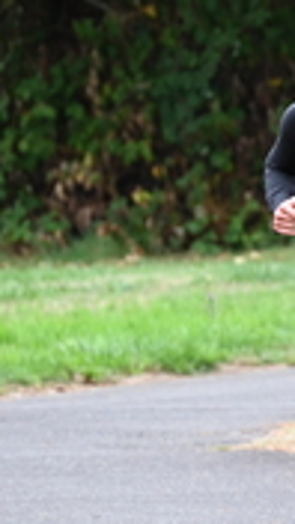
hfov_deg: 1.9
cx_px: 521
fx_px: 9095
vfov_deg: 3.3
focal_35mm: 654
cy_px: 213
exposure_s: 1/250
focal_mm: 200
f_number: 6.3
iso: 560
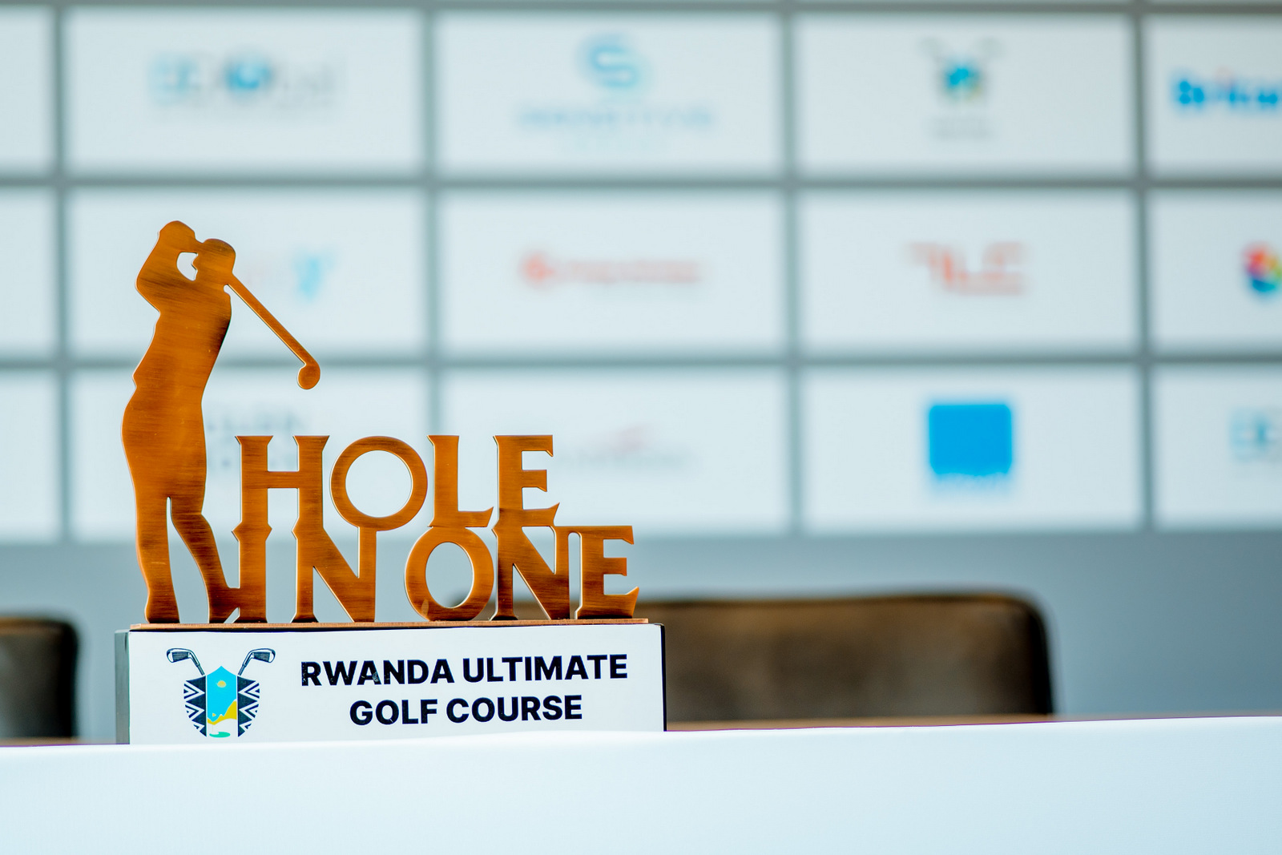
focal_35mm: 132
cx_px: 641
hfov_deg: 15.5
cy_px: 428
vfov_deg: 10.4
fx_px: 4697
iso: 100
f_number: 2
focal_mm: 85
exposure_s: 1/160
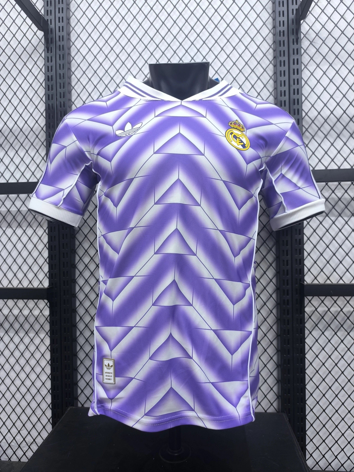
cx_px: 177
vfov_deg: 73.9
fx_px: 314
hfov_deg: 58.9
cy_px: 236
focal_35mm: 23
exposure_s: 1/50
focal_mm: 6.14
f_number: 1.65
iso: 640
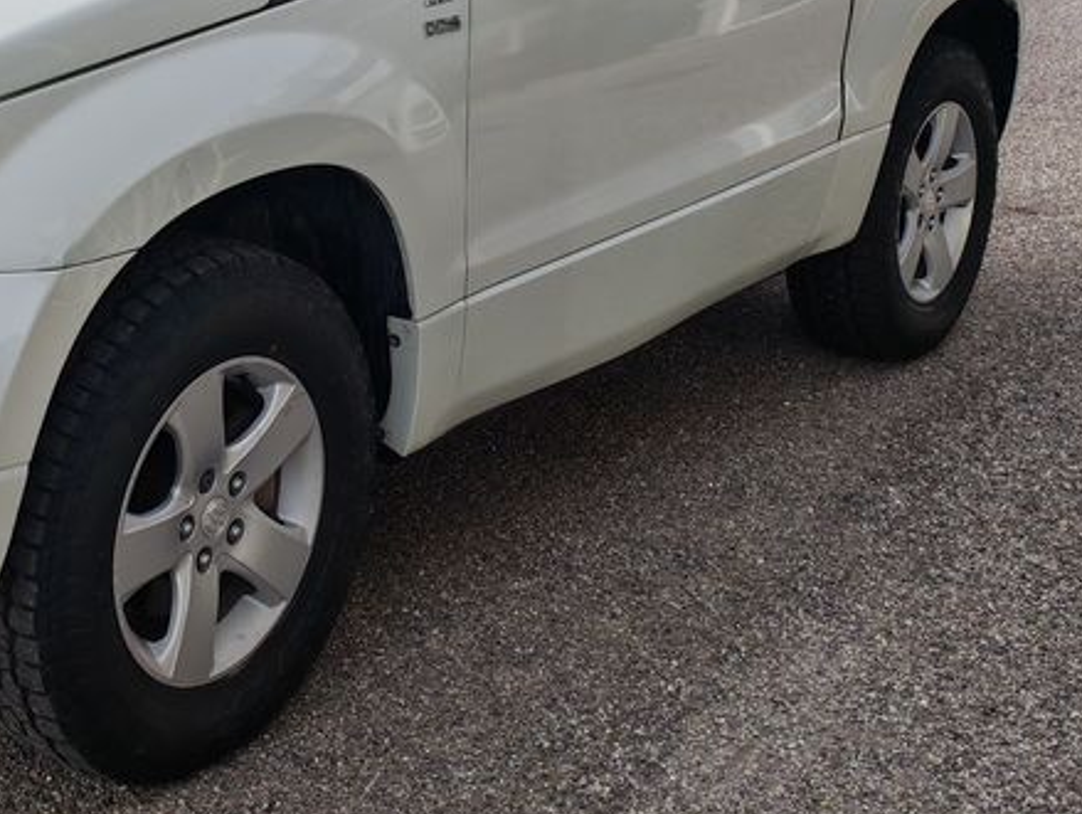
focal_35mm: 66
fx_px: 2065
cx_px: 160
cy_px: 155
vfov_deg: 22.0
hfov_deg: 28.5
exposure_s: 1/730
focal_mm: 6.83
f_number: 2
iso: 50
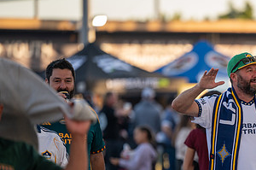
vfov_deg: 3.5
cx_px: 234
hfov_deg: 5.3
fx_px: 2748
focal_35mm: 387
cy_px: 138
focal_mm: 200
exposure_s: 1/800
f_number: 2.8
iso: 280
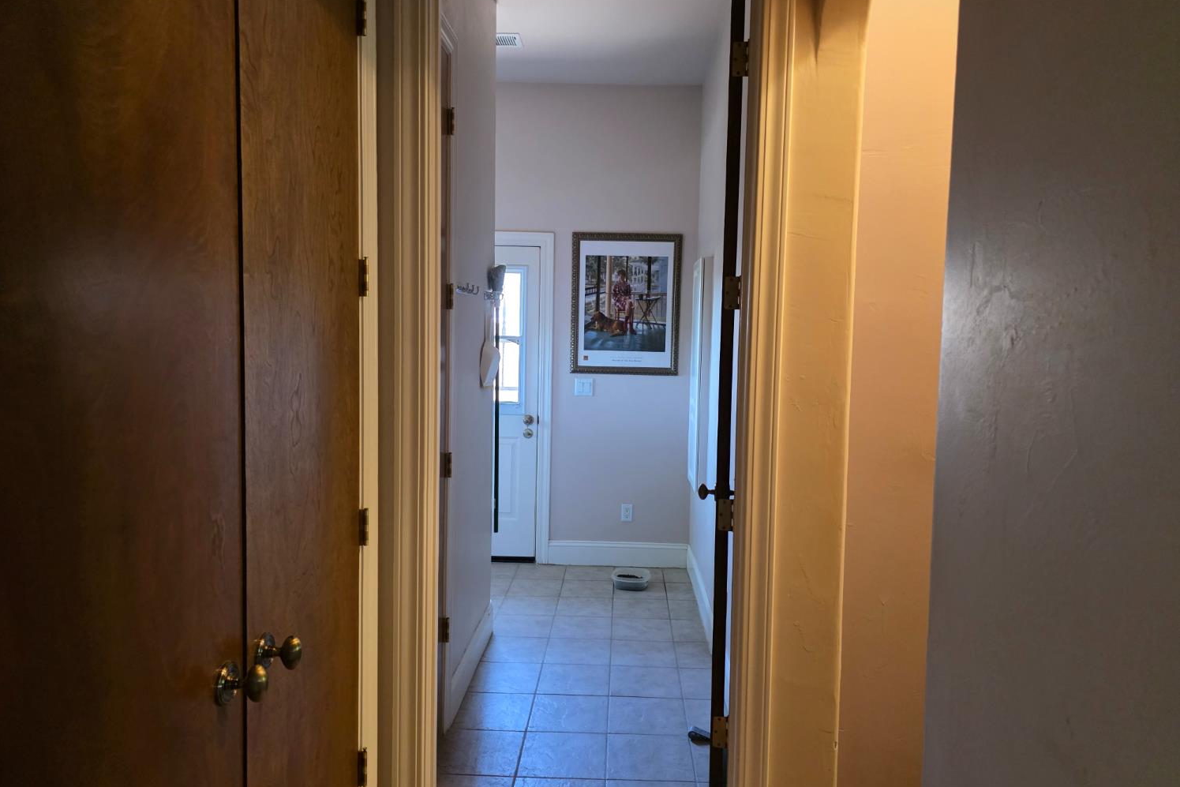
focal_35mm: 24
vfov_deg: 53.1
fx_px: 787
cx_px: 590
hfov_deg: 73.7
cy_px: 388
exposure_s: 1/120
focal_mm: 6.3
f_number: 1.7
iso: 1250
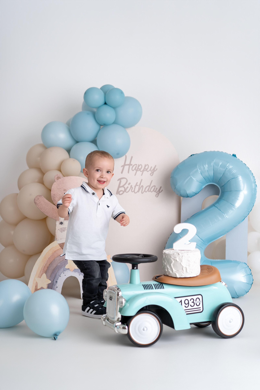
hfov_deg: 24.6
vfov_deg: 36.2
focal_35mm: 55
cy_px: 195
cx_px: 130
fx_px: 596
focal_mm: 55
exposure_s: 1/160
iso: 100
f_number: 2.8
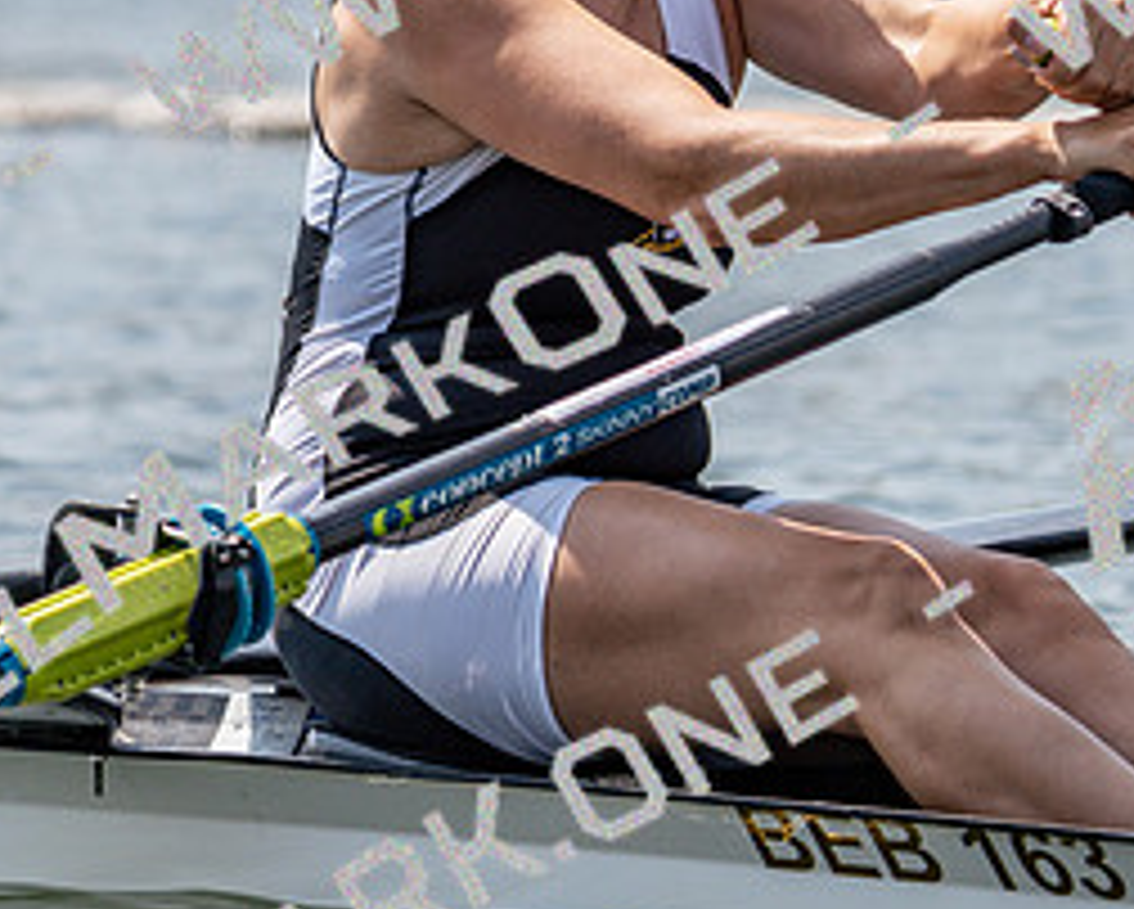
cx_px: 684
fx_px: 14510
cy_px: 146
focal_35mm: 432
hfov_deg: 4.5
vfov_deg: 3.6
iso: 200
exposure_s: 1/1600
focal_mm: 200
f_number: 5.6
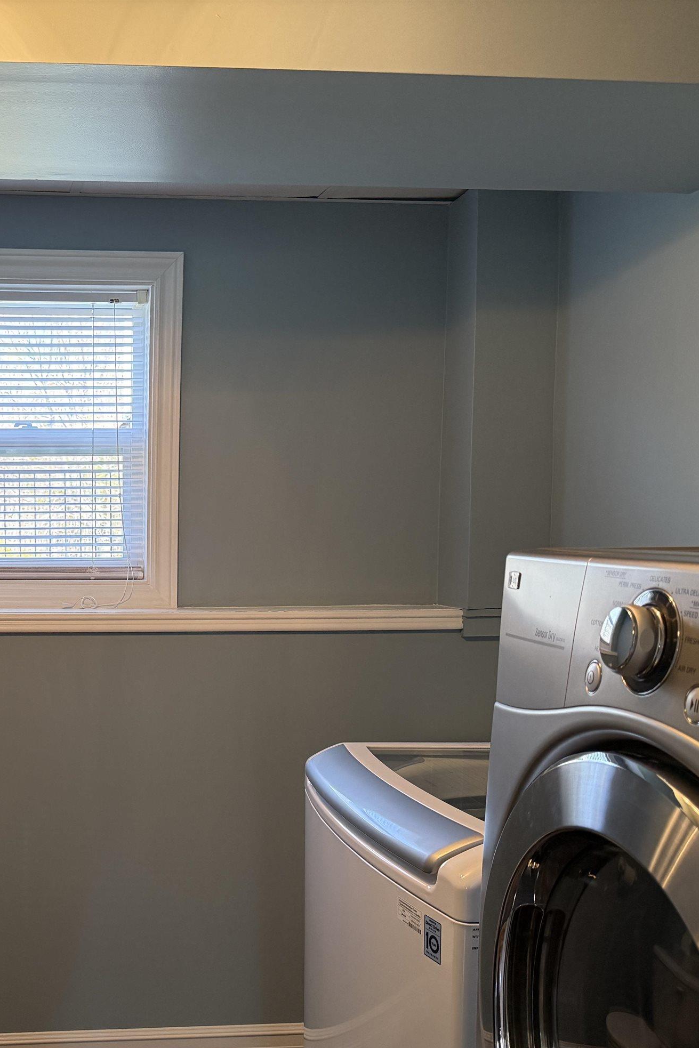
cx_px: 76
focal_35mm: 39
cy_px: 612
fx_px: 1136
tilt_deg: -5.3
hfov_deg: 32.6
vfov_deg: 49.3
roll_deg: +0.0
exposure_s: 1/120
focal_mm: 6.76
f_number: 1.78
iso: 200
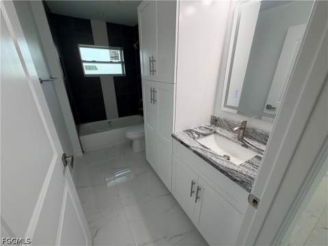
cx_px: 164
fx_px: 133
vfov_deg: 85.7
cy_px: 123
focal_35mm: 14
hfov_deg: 102.1
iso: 100
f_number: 2.2
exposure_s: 1/120
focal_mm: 2.22
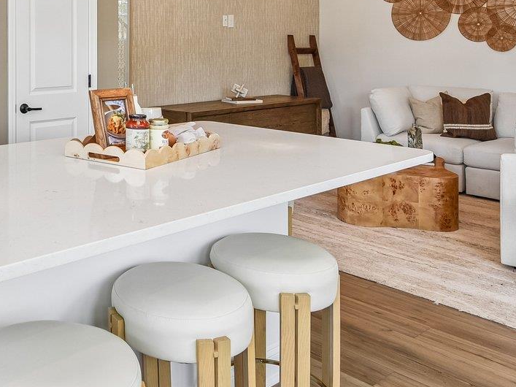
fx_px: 581
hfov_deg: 43.8
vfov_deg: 34.9
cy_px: 44
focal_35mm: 39
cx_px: 55
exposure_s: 1/40
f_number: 8
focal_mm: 14
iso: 200
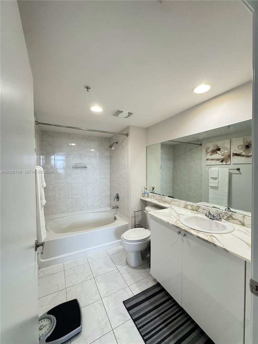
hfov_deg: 85.7
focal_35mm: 14
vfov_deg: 102.1
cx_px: 129
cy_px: 172
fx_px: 139
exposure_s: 1/60
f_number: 2.2
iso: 320
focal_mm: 2.22
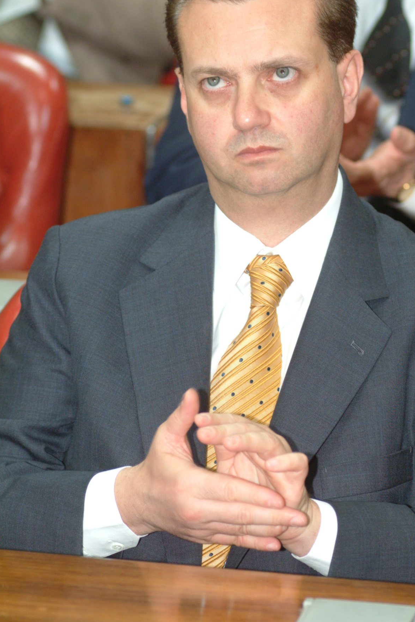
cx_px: 268
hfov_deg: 7.7
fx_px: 3072
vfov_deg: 11.6
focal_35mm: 178
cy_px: 294
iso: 800
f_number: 4
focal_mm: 91
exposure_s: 1/90
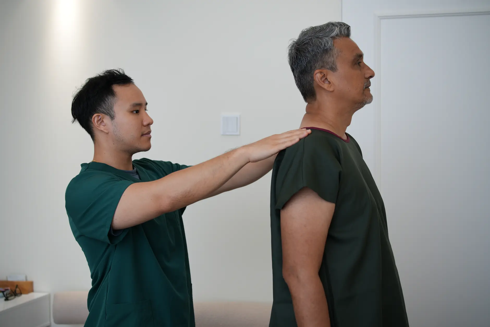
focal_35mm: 52
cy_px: 164
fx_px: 714
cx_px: 245
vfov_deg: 25.7
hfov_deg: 37.9
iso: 125
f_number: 2.2
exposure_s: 1/160
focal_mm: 35
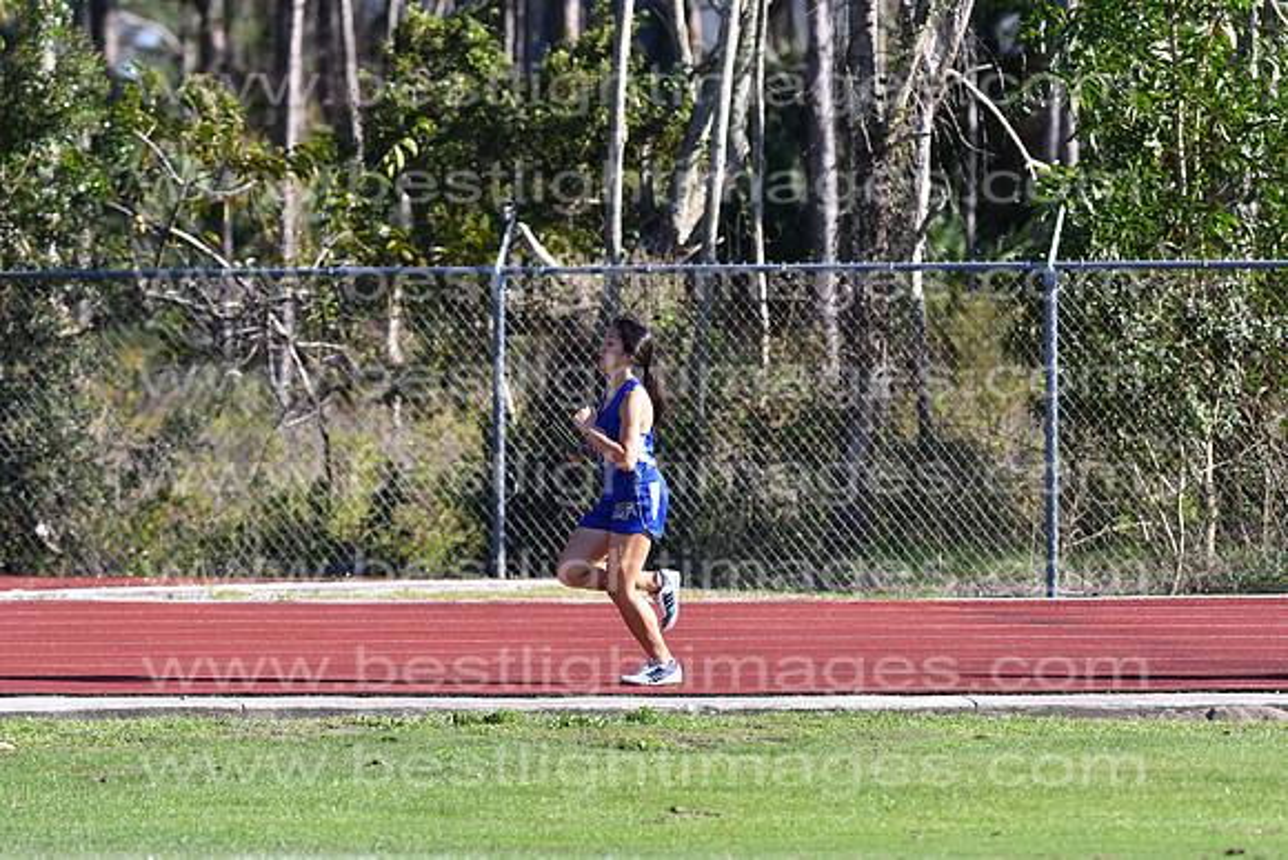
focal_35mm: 450
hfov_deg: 4.6
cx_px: 644
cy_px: 430
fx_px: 16103
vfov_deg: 3.1
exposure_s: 1/1250
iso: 400
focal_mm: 300
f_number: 5.6
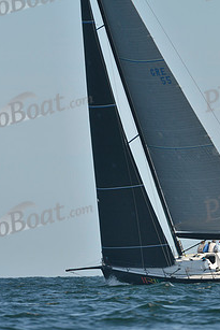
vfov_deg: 3.6
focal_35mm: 567
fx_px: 5191
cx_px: 149
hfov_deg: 2.4
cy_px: 44
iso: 280
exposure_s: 1/2000
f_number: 5
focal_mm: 300
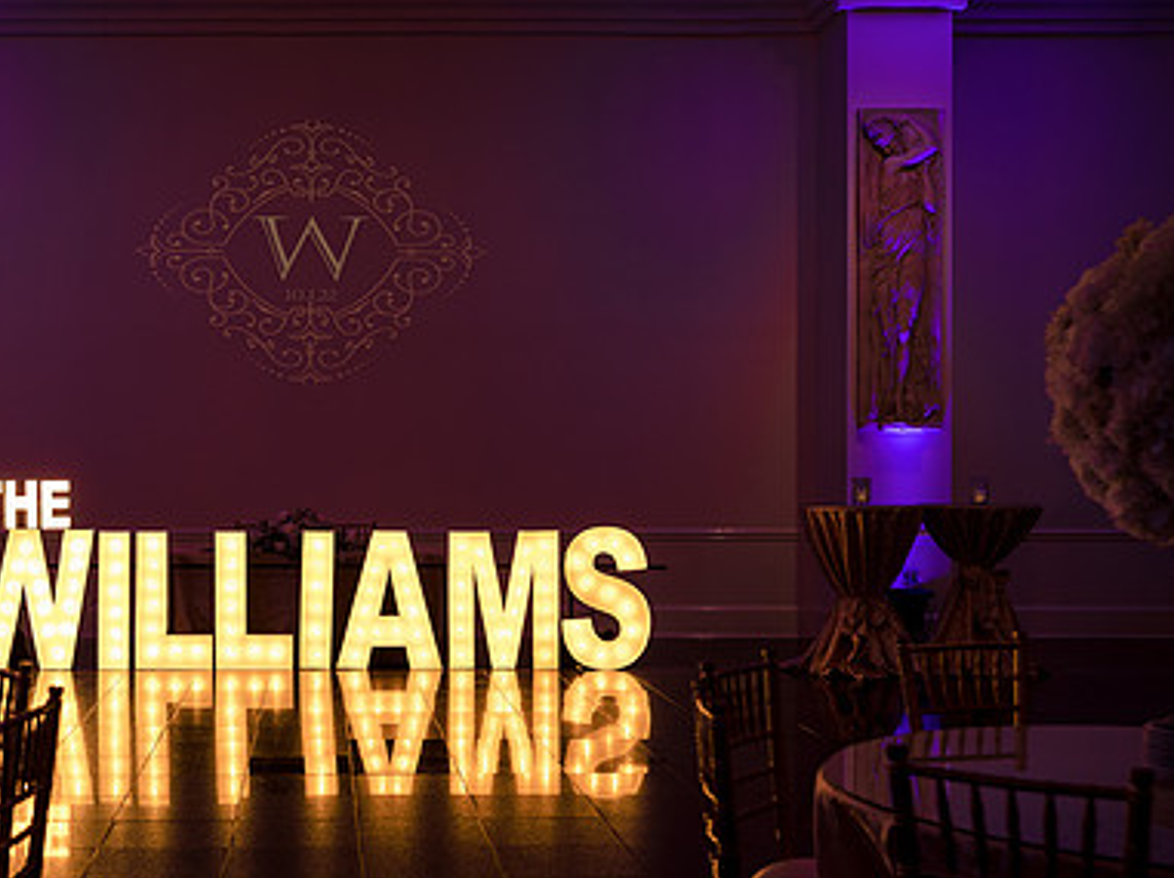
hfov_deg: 36.1
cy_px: 464
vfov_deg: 28.0
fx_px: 1762
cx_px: 311
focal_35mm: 52
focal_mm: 35
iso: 250
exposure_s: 1/50
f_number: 3.2
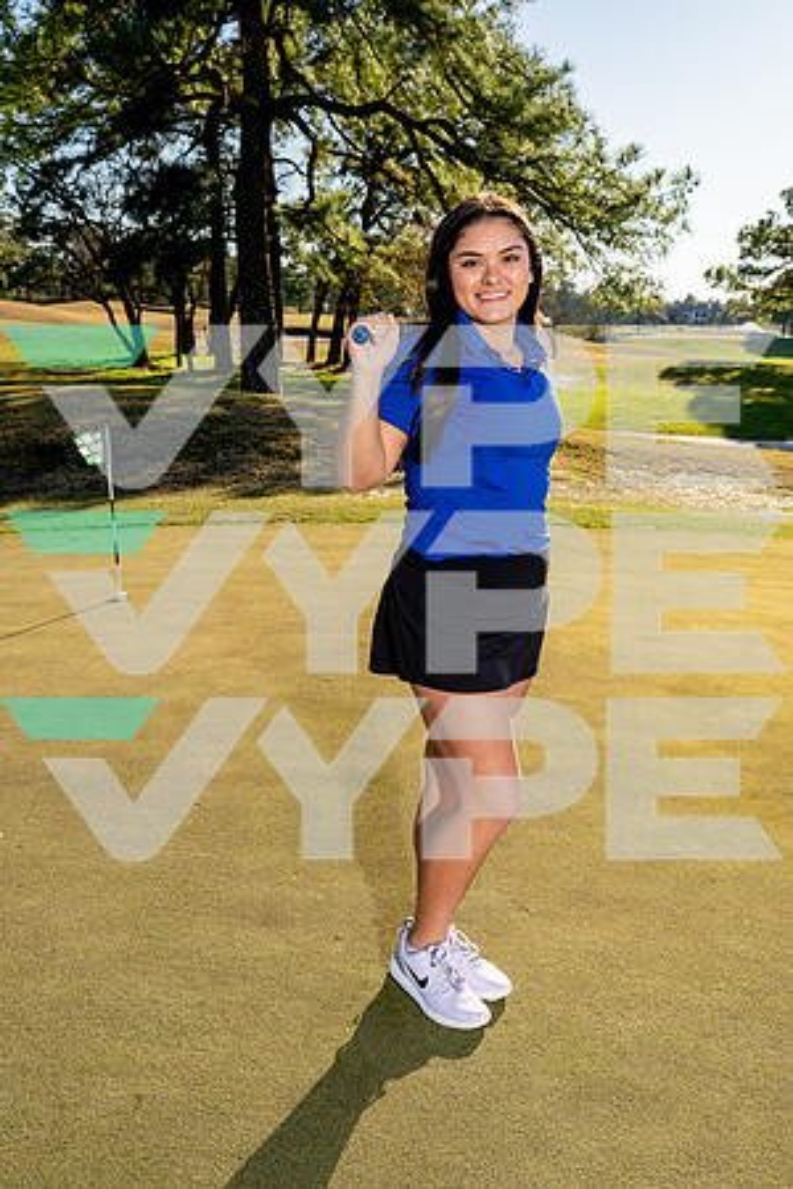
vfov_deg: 49.6
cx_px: 396
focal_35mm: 39
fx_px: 1289
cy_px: 594
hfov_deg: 34.2
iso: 100
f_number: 8
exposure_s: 1/250
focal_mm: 39
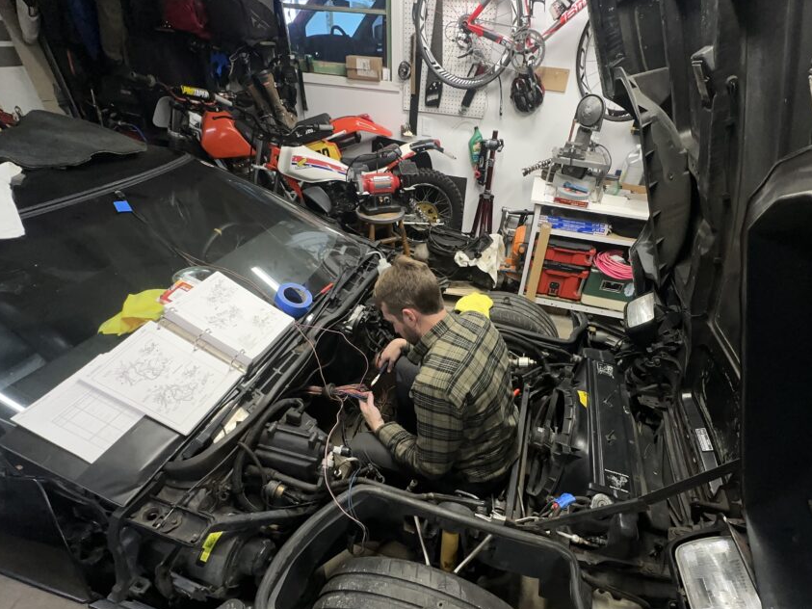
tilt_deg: -39.3
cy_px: 352
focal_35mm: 17
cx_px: 437
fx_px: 399
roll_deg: -4.8
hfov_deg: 90.9
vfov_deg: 74.2
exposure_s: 1/120
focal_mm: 2.22
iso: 200
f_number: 2.2
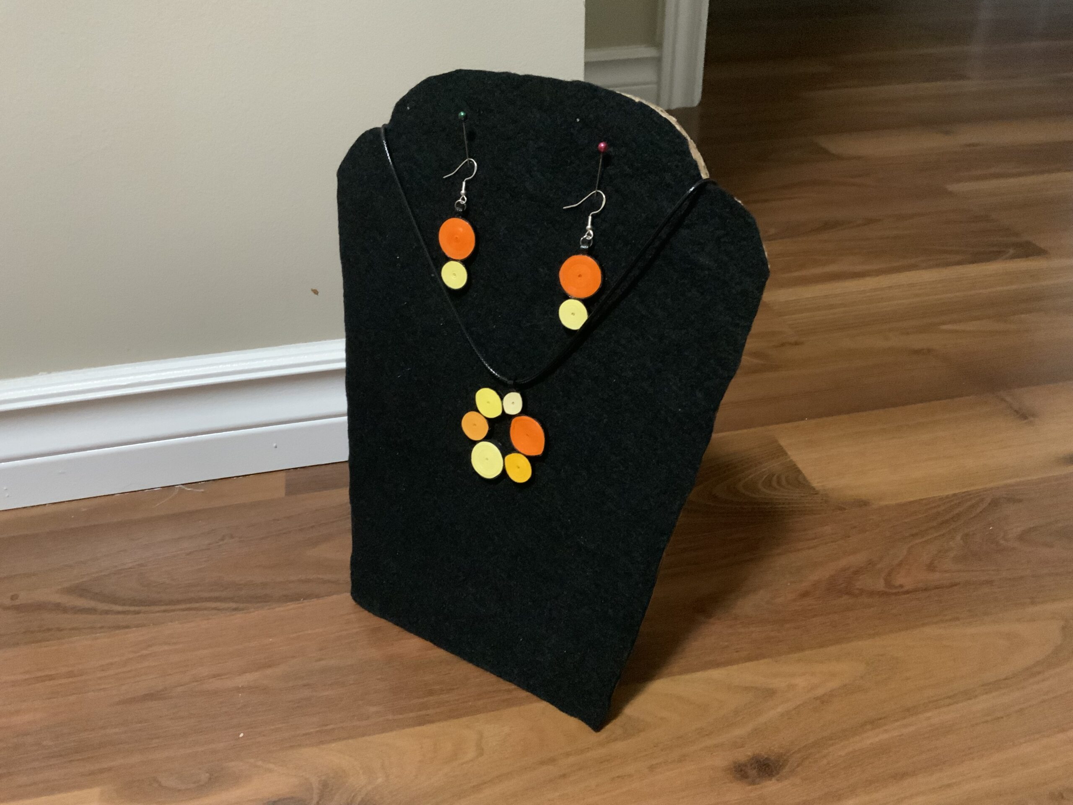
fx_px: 899
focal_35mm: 29
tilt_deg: -34.3
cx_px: 536
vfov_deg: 48.2
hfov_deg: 61.7
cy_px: 402
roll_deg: +0.1
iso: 500
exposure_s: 1/24
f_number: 1.8
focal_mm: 3
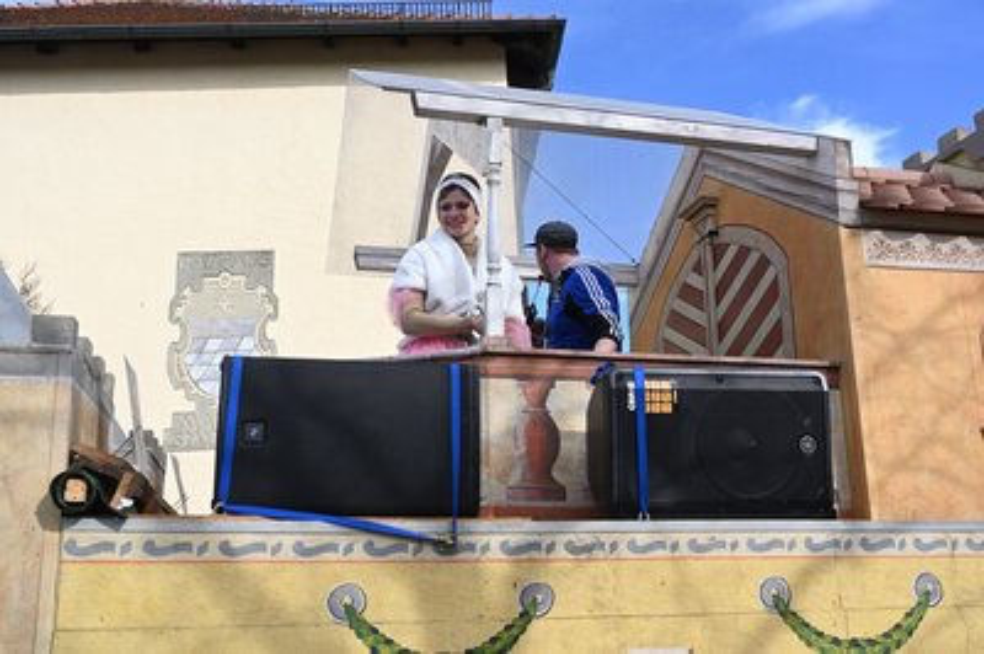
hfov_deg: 55.1
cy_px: 327
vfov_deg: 38.3
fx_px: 942
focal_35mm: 34
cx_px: 492
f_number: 22
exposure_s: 1/200
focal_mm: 34.5
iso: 1000
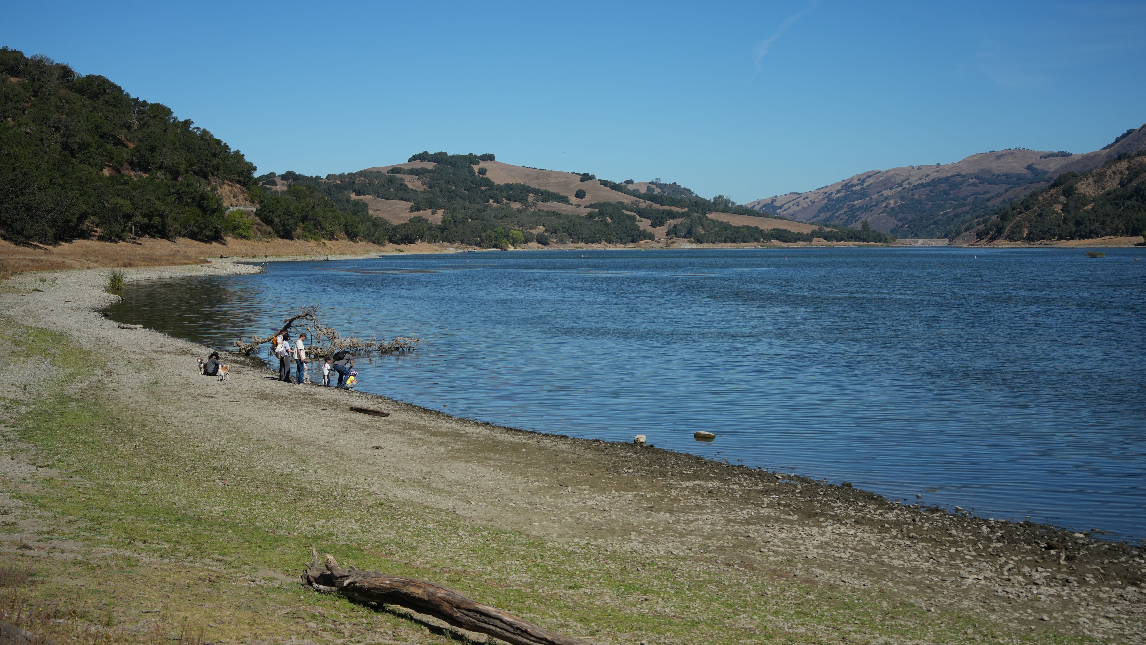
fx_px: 1610
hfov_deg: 39.2
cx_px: 566
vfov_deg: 22.6
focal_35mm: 53
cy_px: 301
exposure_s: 1/2500
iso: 200
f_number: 4.5
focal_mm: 50
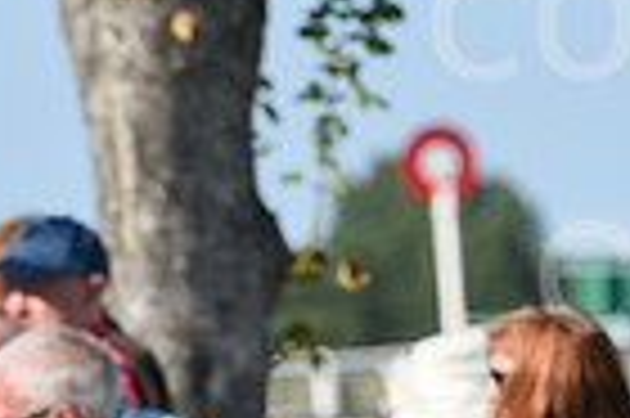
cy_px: 299
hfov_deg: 2.5
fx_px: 14473
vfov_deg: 1.7
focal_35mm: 828
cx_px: 1022
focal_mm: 200
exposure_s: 1/2000
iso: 400
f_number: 6.3
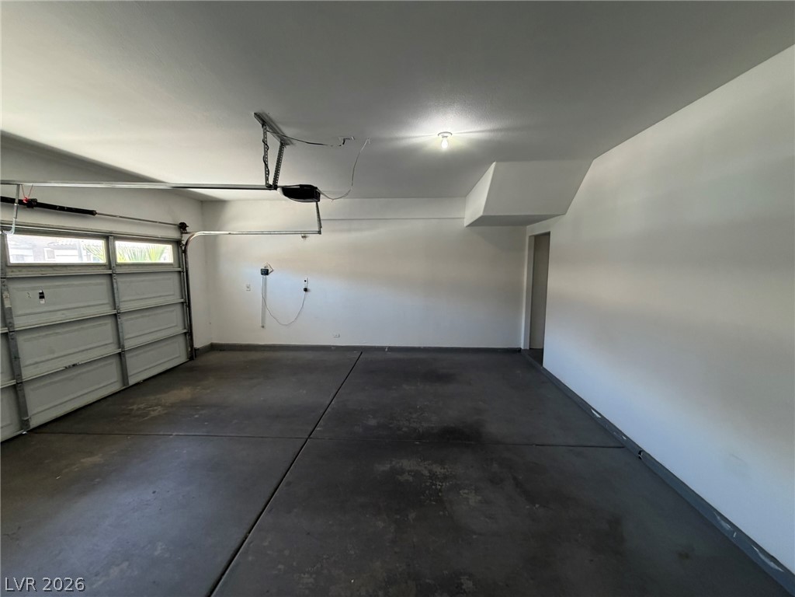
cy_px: 298
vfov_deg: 85.7
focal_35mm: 14
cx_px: 398
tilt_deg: -7.3
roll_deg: +1.0
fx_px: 322
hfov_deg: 102.1
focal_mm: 2.22
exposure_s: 1/120
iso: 320
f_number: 2.2
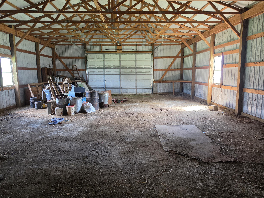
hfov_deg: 73.9
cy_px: 99
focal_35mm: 23
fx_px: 175
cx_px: 132
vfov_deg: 58.9
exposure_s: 1/120
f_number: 1.4
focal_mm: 6.5
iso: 320
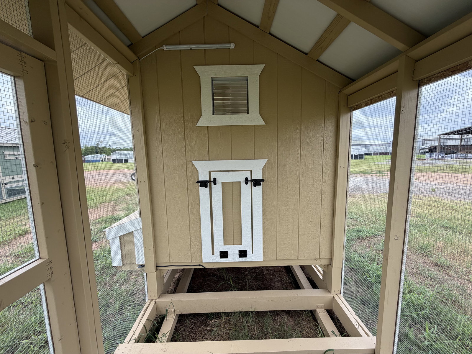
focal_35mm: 14
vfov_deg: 85.7
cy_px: 177
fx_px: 191
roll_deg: +0.9
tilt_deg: -7.9
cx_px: 236
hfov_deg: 102.1
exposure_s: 1/411
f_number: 2.2
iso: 50
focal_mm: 2.22
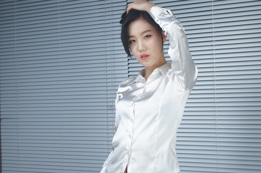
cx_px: 130
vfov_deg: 16.5
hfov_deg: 24.6
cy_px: 86
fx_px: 597
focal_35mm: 82
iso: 800
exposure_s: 1/125
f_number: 5.6
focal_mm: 55
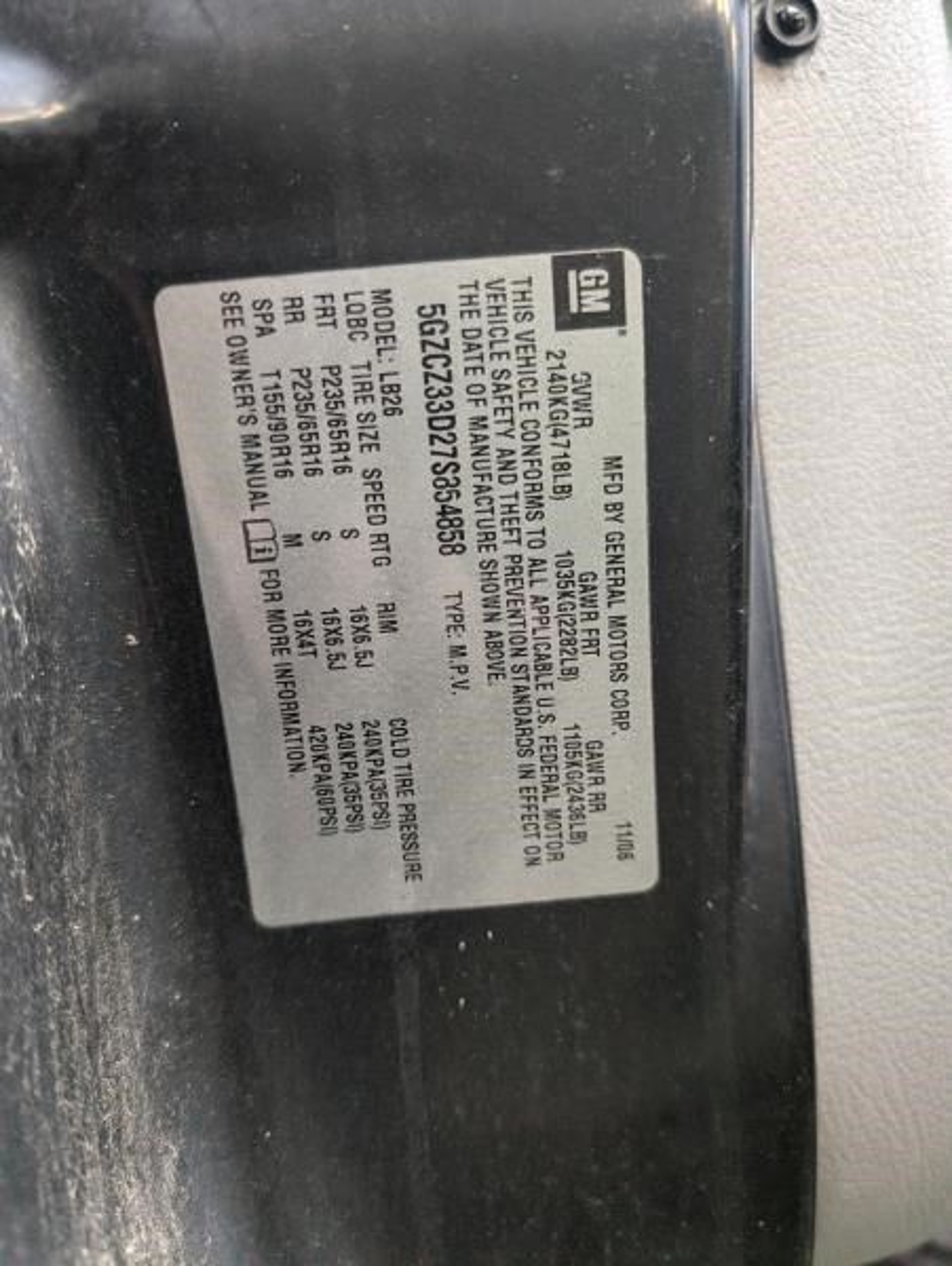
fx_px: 879
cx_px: 476
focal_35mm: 24
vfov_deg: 71.6
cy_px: 633
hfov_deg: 56.9
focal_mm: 6.9
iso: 1179
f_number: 1.68
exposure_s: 1/334
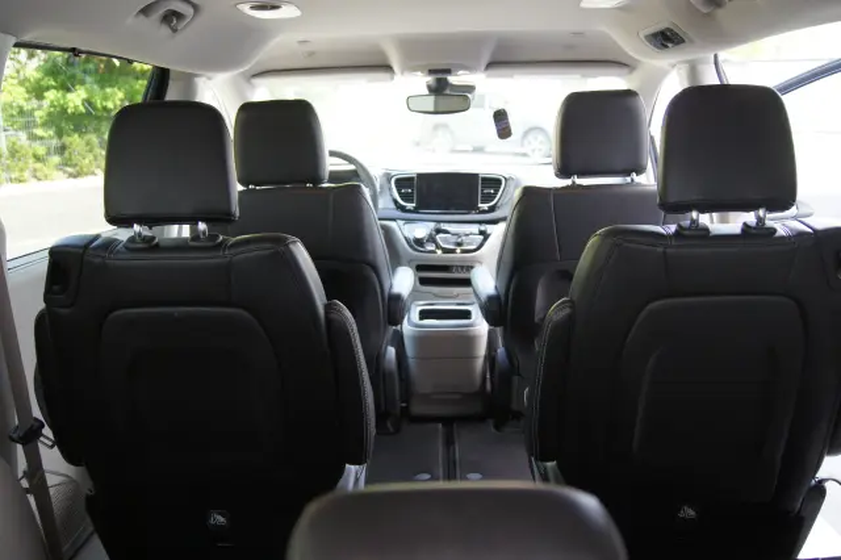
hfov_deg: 57.2
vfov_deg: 39.9
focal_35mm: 33
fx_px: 770
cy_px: 280
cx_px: 420
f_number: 4
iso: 250
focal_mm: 22
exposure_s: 1/40
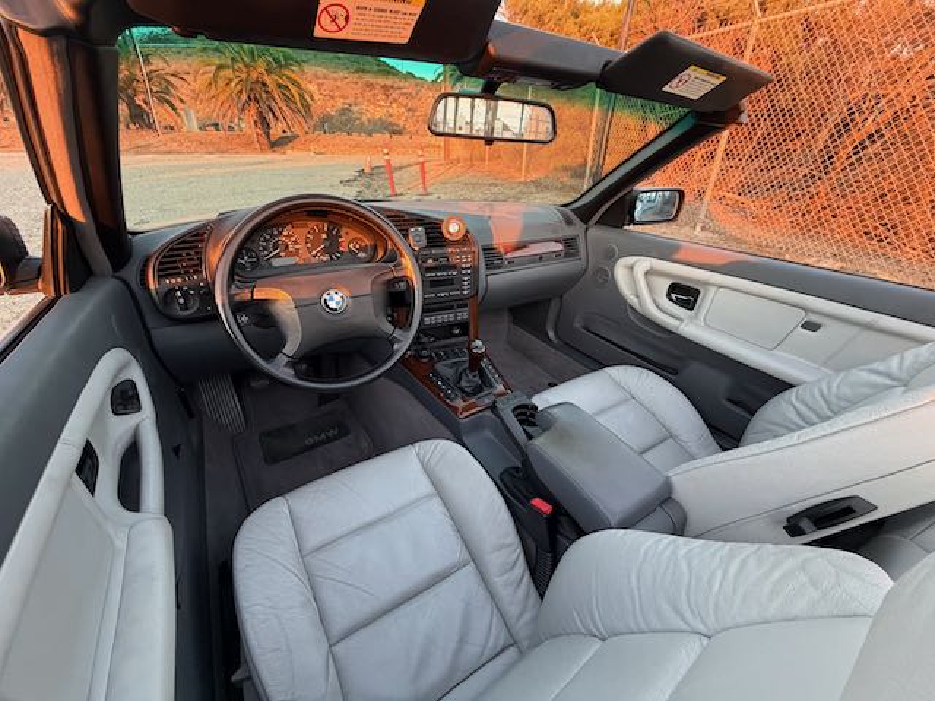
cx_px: 468
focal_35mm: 14
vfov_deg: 85.7
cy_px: 350
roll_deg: -1.6
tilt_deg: -25.1
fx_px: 378
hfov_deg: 102.1
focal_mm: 2.22
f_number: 2.2
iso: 320
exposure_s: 1/121
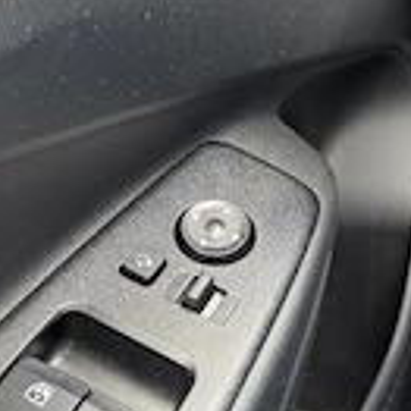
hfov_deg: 25.9
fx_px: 873
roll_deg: +2.6
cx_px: 339
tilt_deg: -41.9
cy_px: 50
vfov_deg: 25.7
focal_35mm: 65
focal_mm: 6.76
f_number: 1.78
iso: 250
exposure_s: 1/60
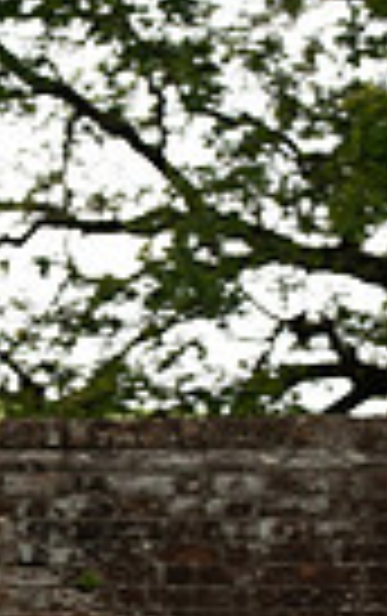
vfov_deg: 6.5
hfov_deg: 4.1
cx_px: -63
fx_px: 5383
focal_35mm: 320
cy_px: 740
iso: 500
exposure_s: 1/1000
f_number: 4.5
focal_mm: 70
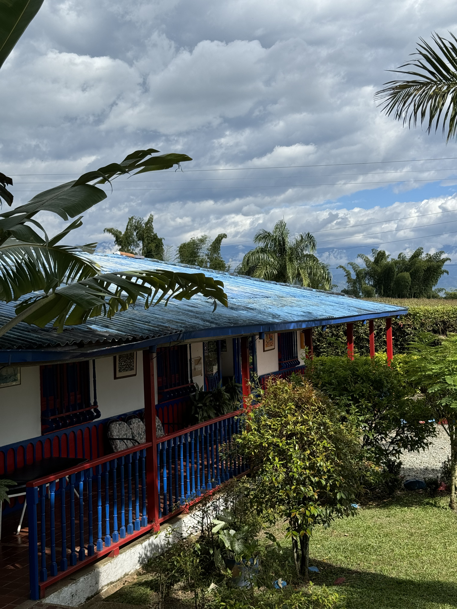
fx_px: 845
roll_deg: +1.8
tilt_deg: -0.3
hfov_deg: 30.3
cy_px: 304
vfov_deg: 39.7
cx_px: 228
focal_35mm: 48
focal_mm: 6.76
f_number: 1.78
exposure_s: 1/4310
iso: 64
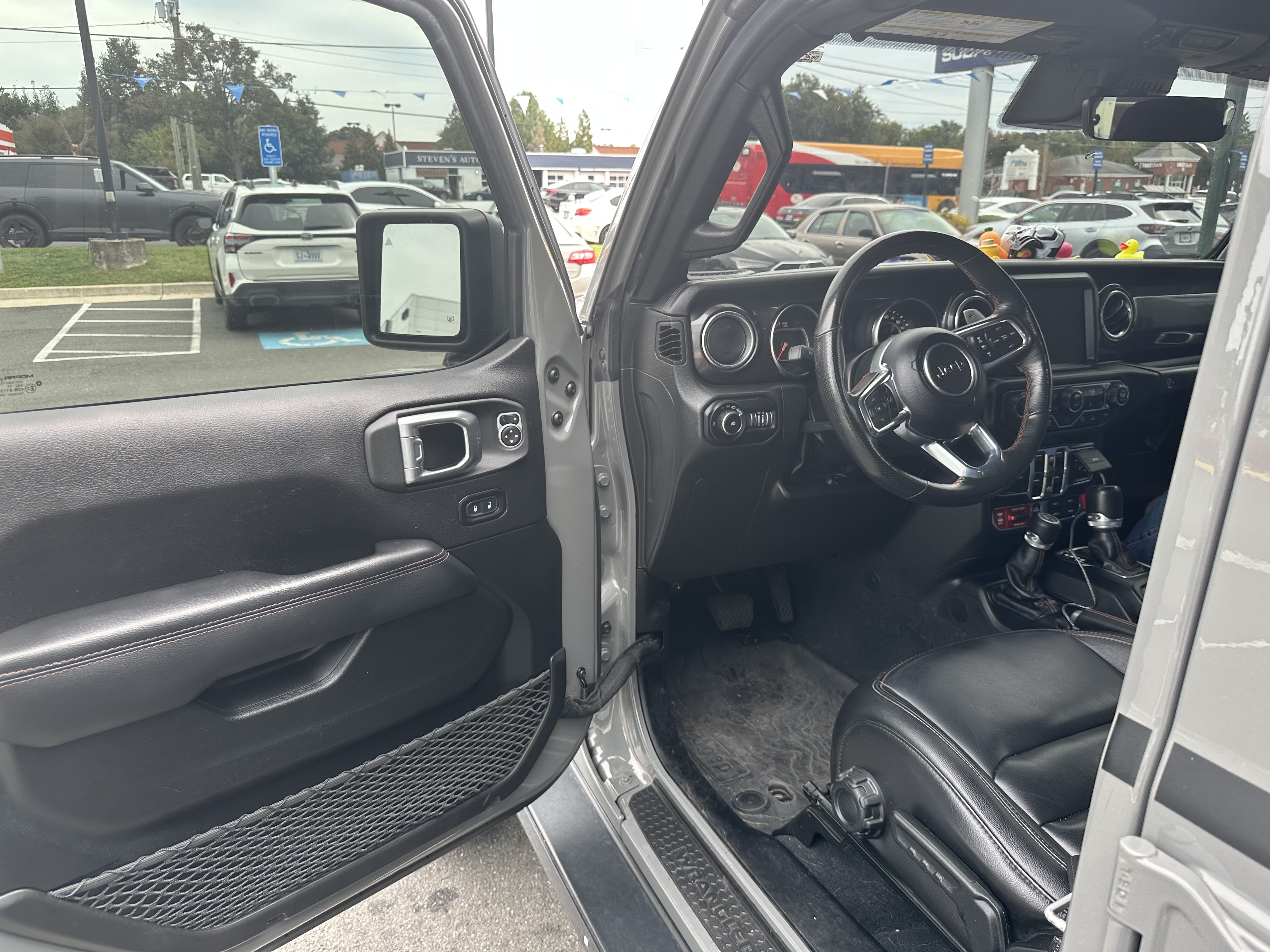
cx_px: 635
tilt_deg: -17.3
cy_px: 476
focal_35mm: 24
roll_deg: +0.0
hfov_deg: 71.6
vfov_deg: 56.8
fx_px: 881
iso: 64
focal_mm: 6.86
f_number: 1.78
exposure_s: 1/176
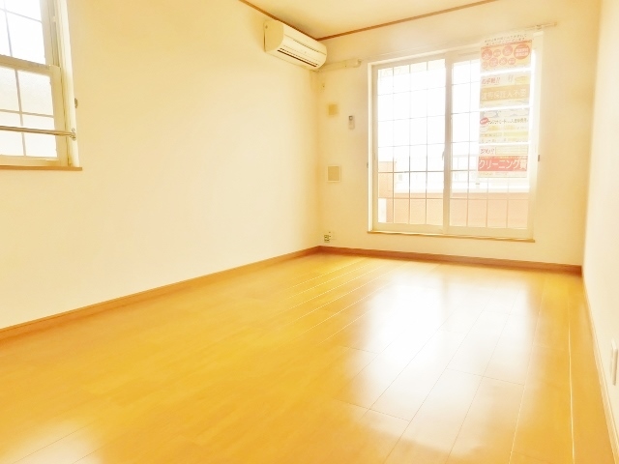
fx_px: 411
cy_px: 232
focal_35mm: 23
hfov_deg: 73.9
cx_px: 310
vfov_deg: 58.9
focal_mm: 4
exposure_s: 1/100
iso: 125
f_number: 3
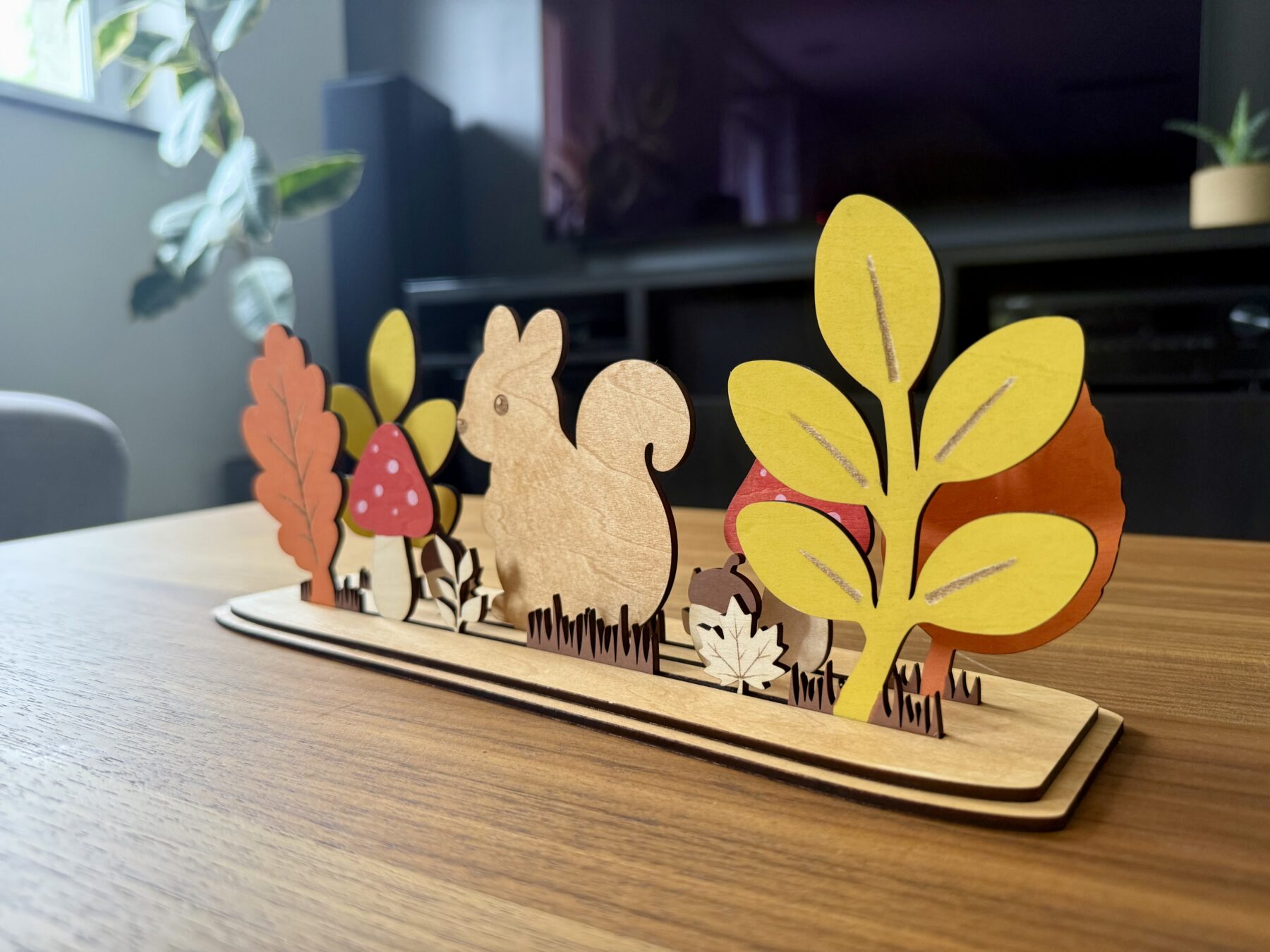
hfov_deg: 71.6
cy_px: 476
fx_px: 881
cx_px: 635
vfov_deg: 56.8
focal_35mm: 24
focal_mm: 6.76
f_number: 1.78
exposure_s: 1/78
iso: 200
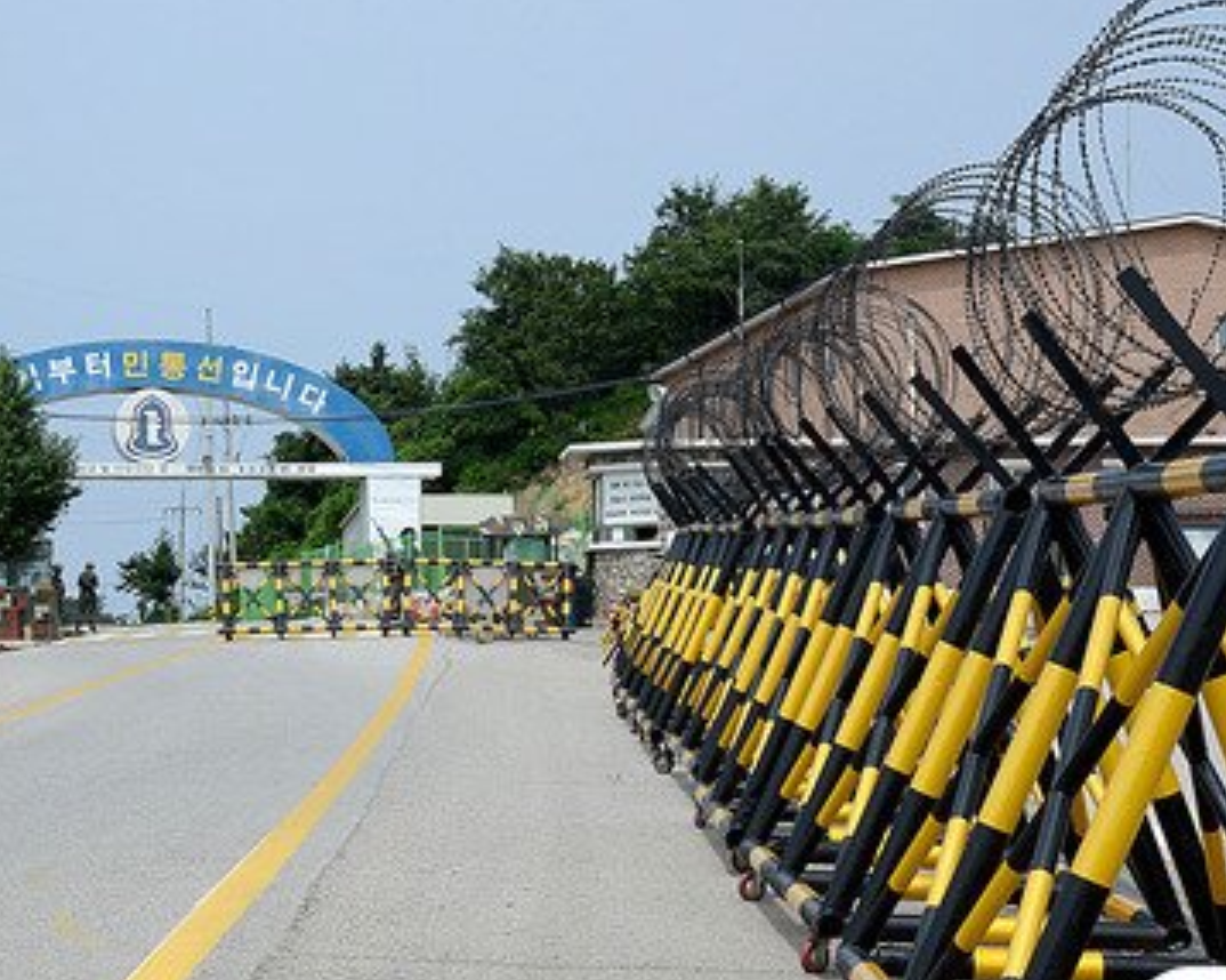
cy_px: 557
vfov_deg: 17.4
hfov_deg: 21.6
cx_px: 384
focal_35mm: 88
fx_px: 3191
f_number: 14
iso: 200
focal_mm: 40
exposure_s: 1/200
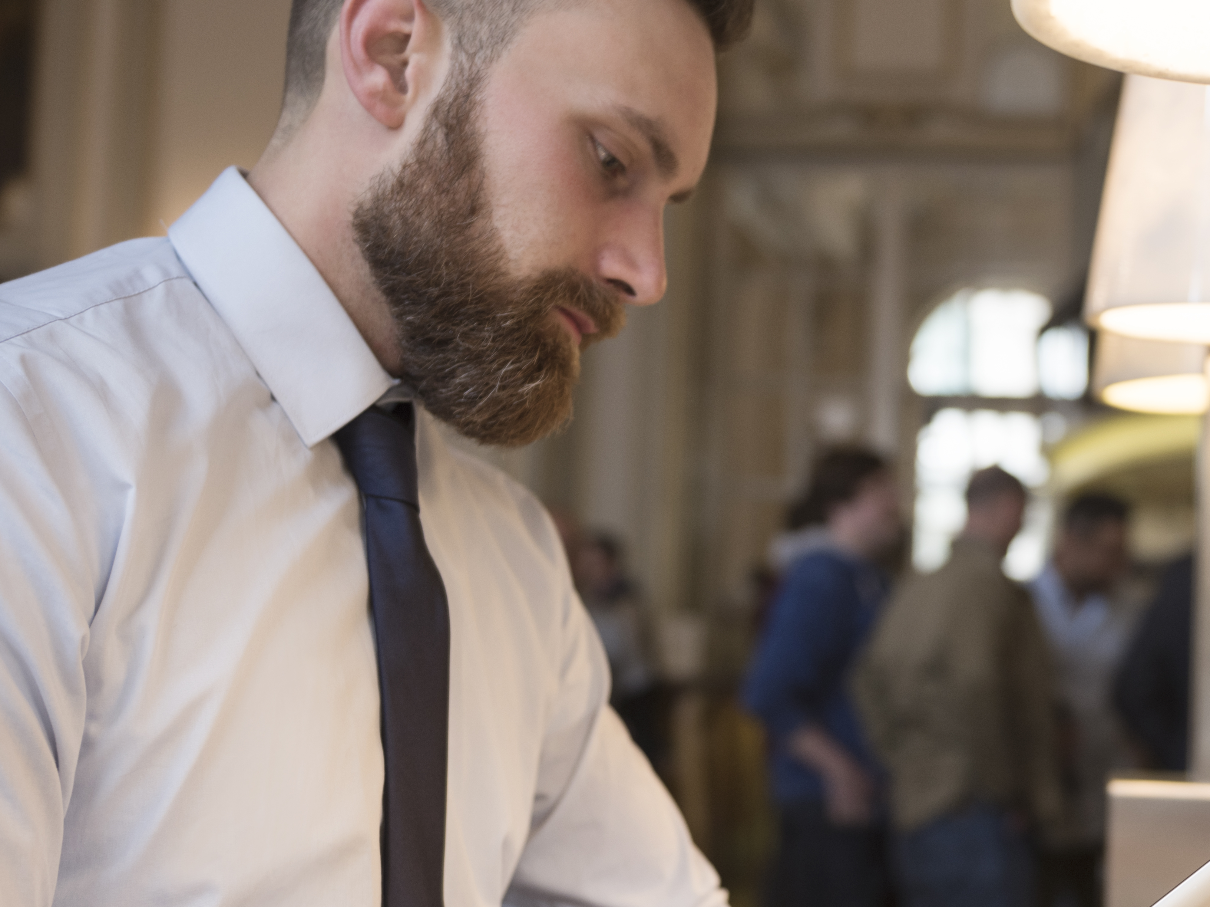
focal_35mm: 62
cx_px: 815
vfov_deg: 23.6
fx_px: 2167
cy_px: 557
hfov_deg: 30.9
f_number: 2.8
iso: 100
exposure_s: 1/60
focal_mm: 35
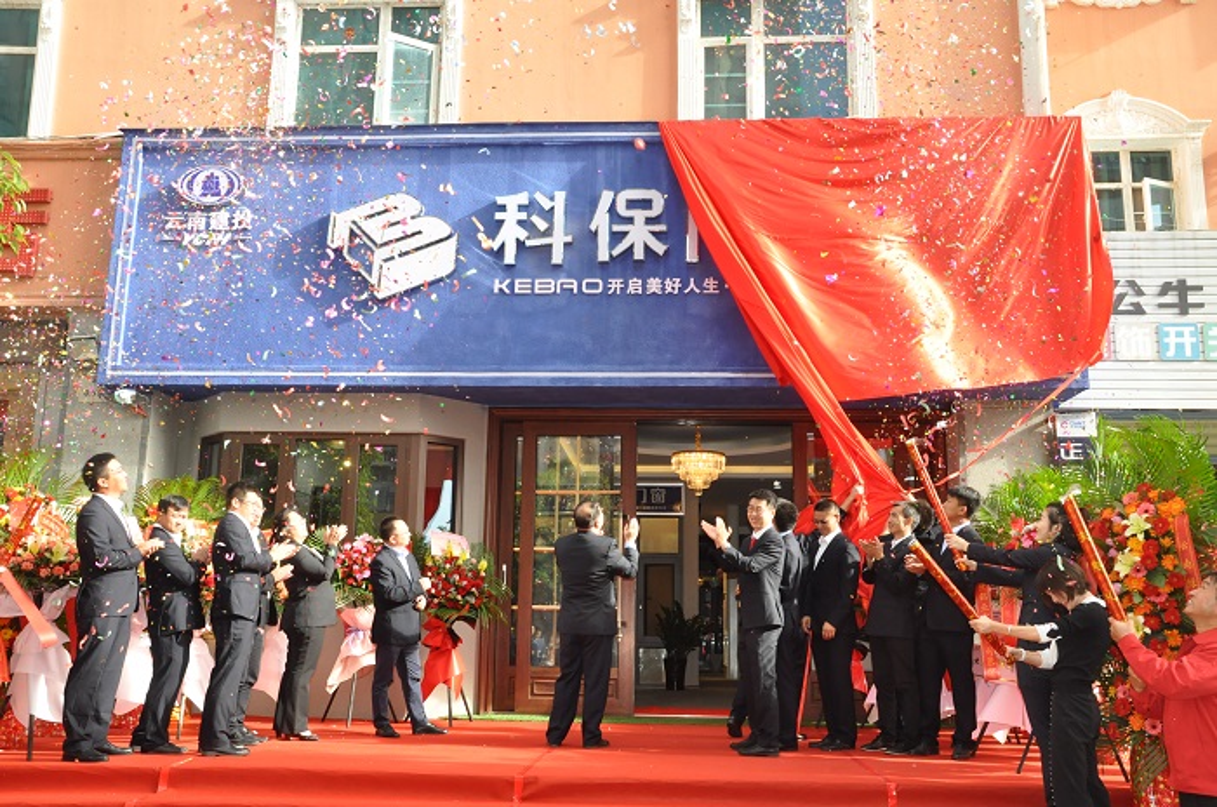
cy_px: 404
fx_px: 1114
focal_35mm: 33
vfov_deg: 39.8
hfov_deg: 57.3
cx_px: 608
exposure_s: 1/200
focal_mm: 22
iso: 800
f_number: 8
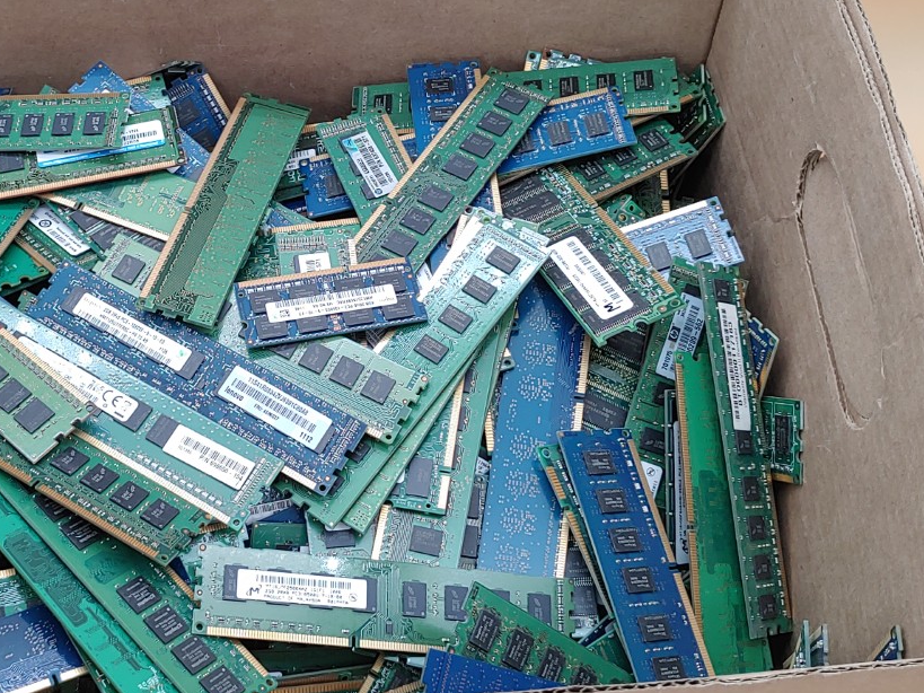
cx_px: 240
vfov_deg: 25.2
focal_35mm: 58
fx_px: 1548
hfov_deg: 32.7
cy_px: 316
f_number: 1.8
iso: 50
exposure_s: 1/60
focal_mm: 4.36
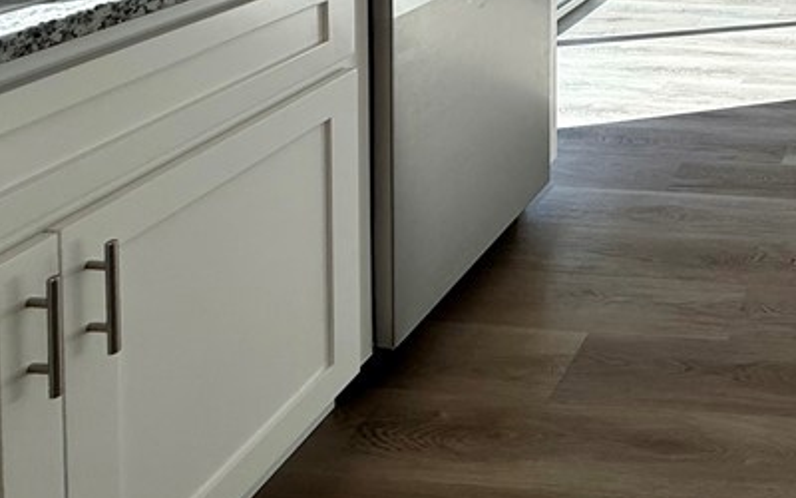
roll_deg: -1.2
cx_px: 907
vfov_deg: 26.4
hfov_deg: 40.0
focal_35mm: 38
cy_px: -207
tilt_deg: -2.7
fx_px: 824
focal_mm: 2.22
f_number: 2.2
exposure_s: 1/304
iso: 64
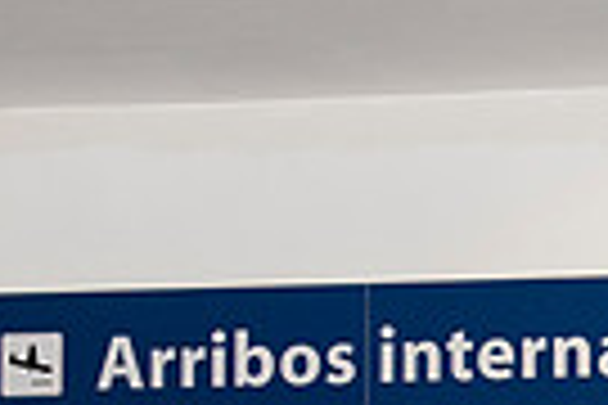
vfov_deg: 6.9
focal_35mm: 193
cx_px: 896
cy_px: 812
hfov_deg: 10.3
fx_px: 3259
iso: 640
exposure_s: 1/160
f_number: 4
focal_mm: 45
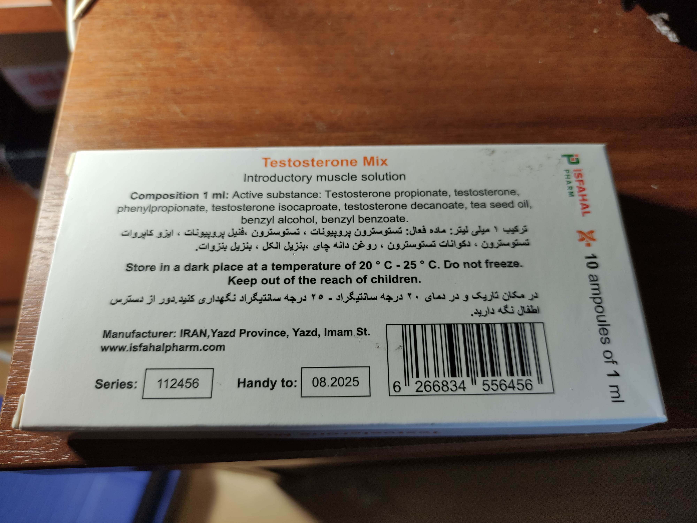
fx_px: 503
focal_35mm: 25
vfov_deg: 54.9
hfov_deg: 69.4
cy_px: 262
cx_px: 348
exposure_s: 1/50
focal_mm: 5.43
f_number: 1.89
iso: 137
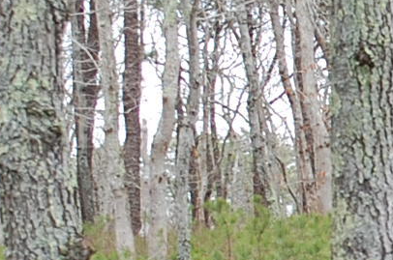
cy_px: 255
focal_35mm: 200
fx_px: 2179
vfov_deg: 6.8
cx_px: 706
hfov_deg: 9.8
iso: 200
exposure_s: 1/125
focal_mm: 24
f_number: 5.6
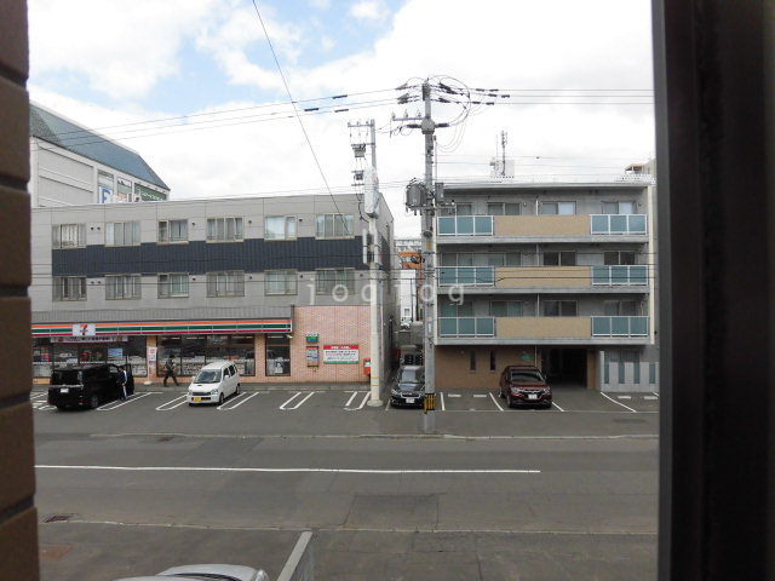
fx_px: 537
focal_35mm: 24
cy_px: 290
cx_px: 388
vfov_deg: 56.8
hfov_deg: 71.6
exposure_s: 1/800
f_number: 3.1
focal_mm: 4.3
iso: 100
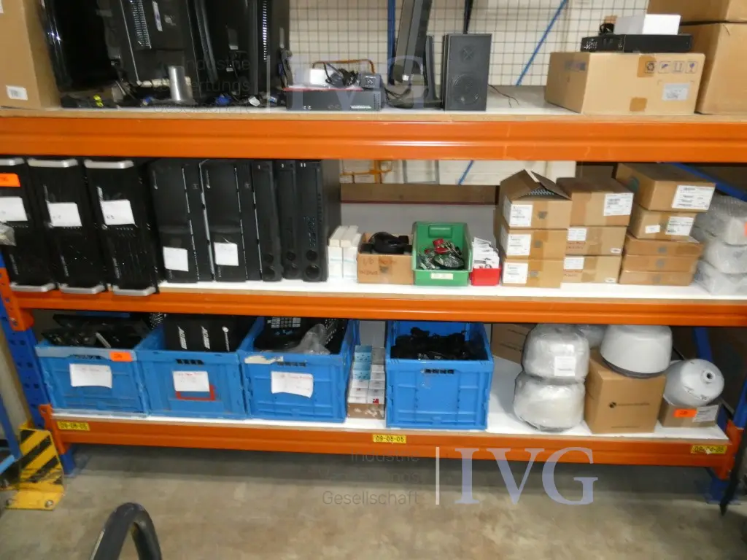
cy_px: 280
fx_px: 518
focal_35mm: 24
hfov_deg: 71.6
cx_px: 374
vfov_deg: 56.8
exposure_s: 1/60
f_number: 3.3
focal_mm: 4.3
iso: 800
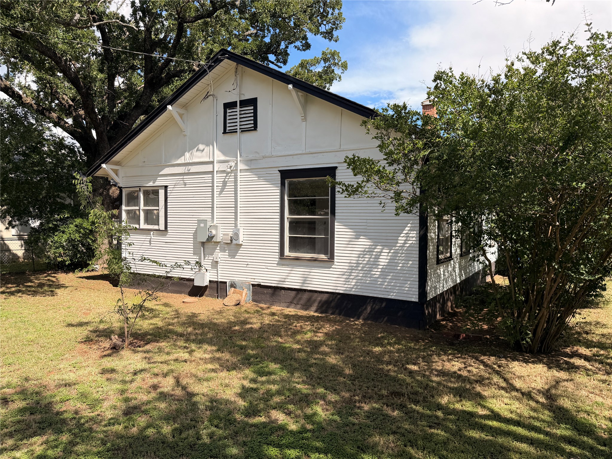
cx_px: 306
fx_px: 424
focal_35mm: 24
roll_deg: -0.4
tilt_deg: -1.8
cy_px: 230
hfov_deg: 71.6
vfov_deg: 56.8
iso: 80
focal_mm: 6.76
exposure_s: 1/3279
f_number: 1.78
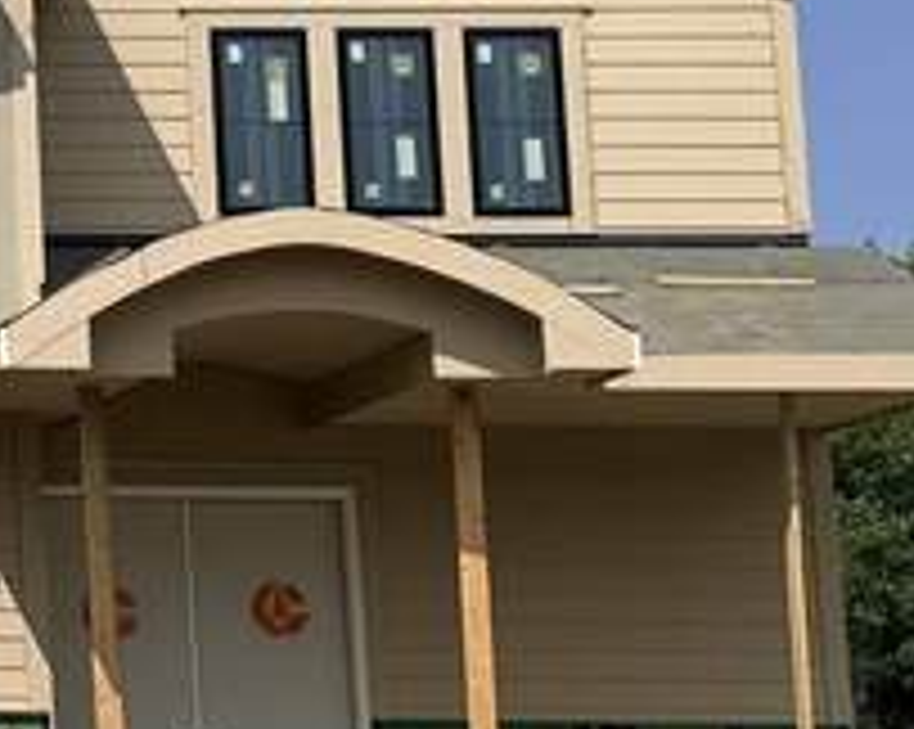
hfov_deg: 11.8
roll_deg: -1.1
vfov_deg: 10.3
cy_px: -4
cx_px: -878
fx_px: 4000
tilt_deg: +12.0
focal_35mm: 148
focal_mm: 6.76
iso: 80
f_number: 1.78
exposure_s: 1/9091
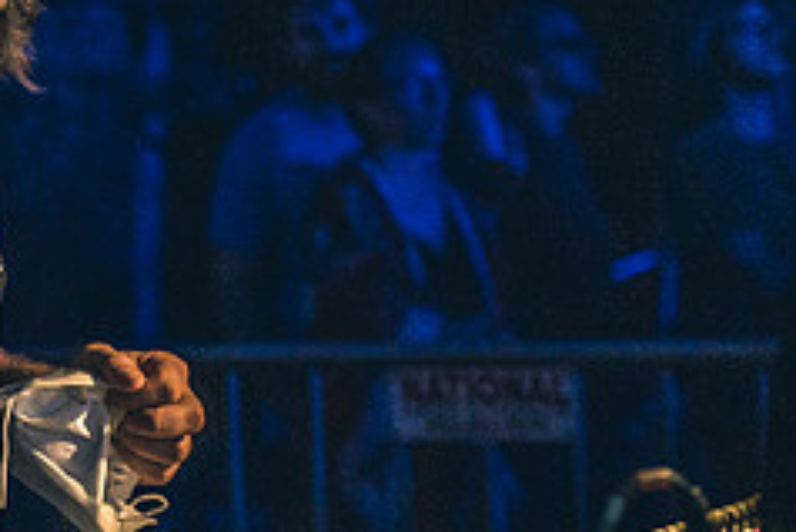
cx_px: 165
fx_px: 3429
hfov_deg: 13.2
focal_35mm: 155
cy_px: -74
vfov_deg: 8.8
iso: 6400
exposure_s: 1/40
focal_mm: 53
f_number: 2.8
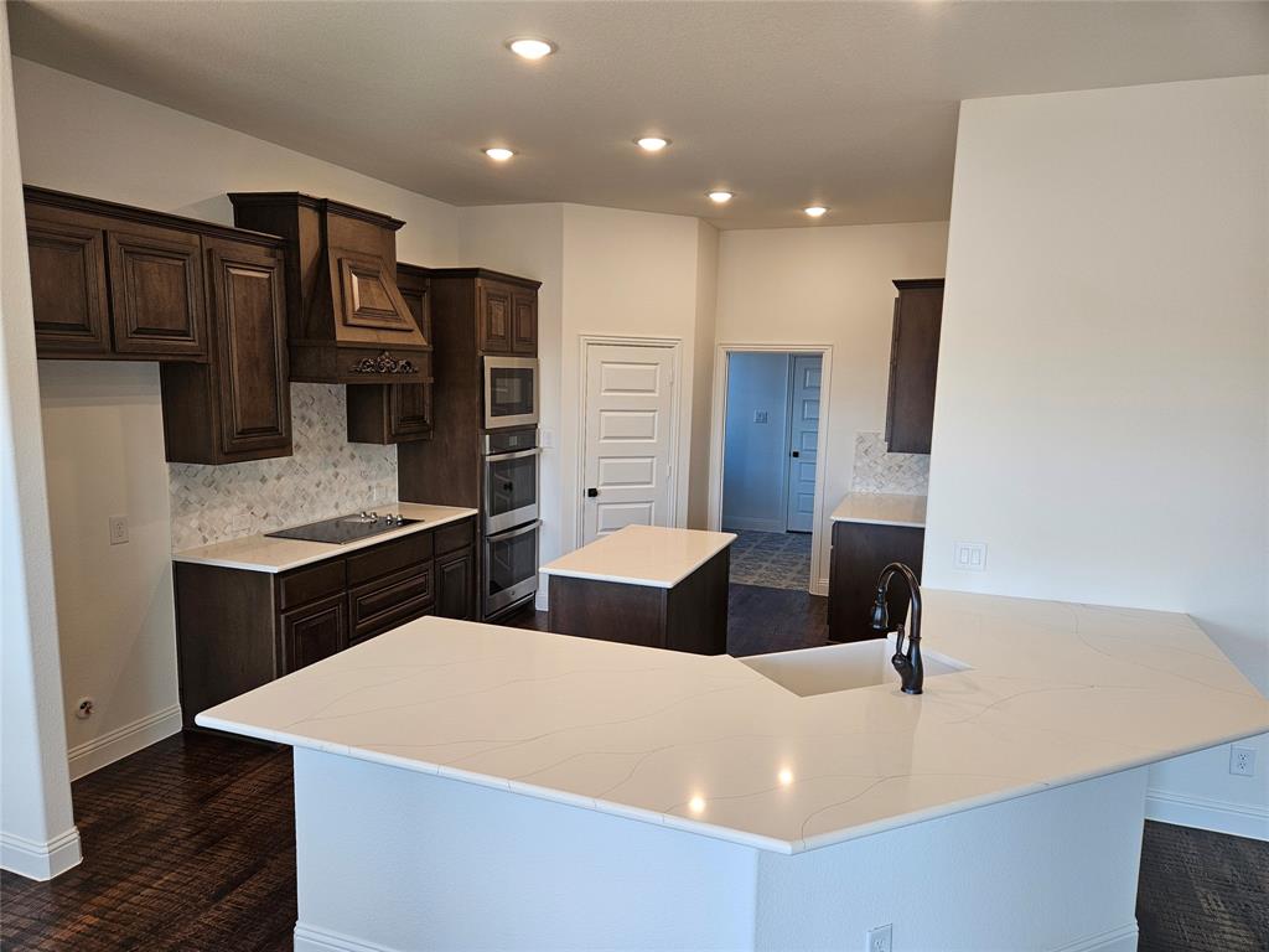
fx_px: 843
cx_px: 634
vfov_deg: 58.9
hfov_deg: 73.9
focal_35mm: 23
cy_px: 476
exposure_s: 1/120
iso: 80
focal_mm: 5.4
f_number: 1.8
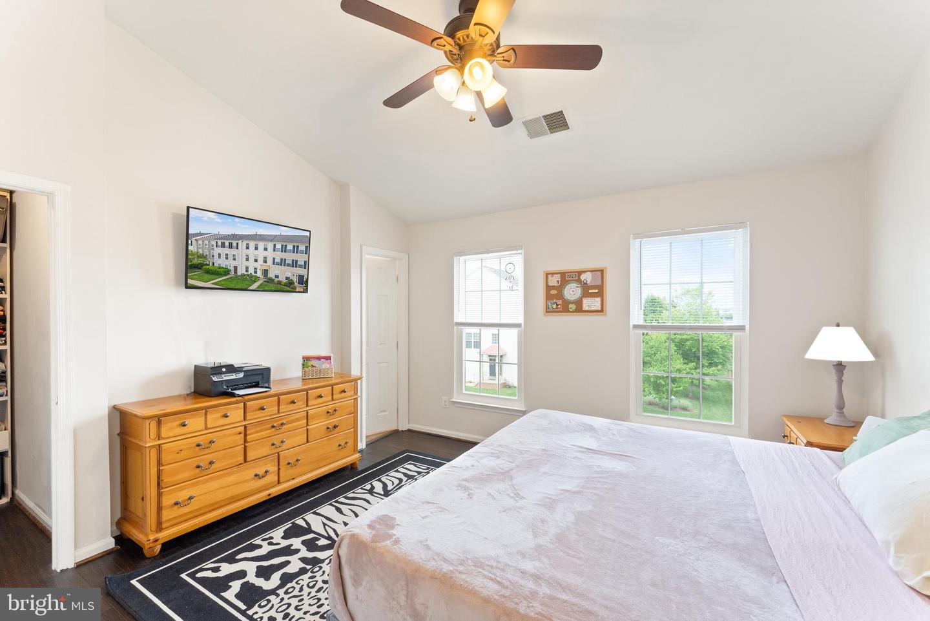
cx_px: 465
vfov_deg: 81.2
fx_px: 362
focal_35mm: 14
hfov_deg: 104.2
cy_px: 310
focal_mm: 14
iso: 1250
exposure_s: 1/20
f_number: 9
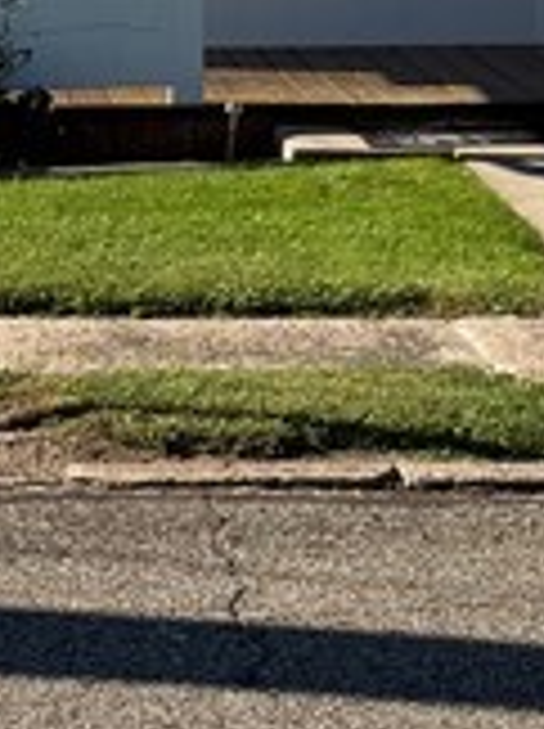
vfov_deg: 12.5
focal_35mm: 152
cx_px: 418
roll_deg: +0.3
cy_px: -292
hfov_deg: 9.7
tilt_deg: +0.2
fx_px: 3193
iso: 80
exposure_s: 1/3584
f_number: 1.78
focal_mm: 6.76
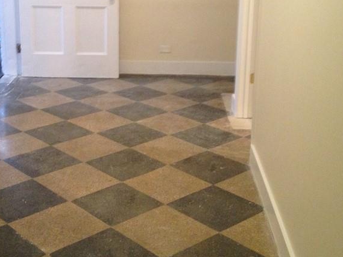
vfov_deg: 23.1
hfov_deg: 30.5
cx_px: 120
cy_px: 75
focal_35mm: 63
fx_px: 624
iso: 250
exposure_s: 1/20
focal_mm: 4.28
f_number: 2.4
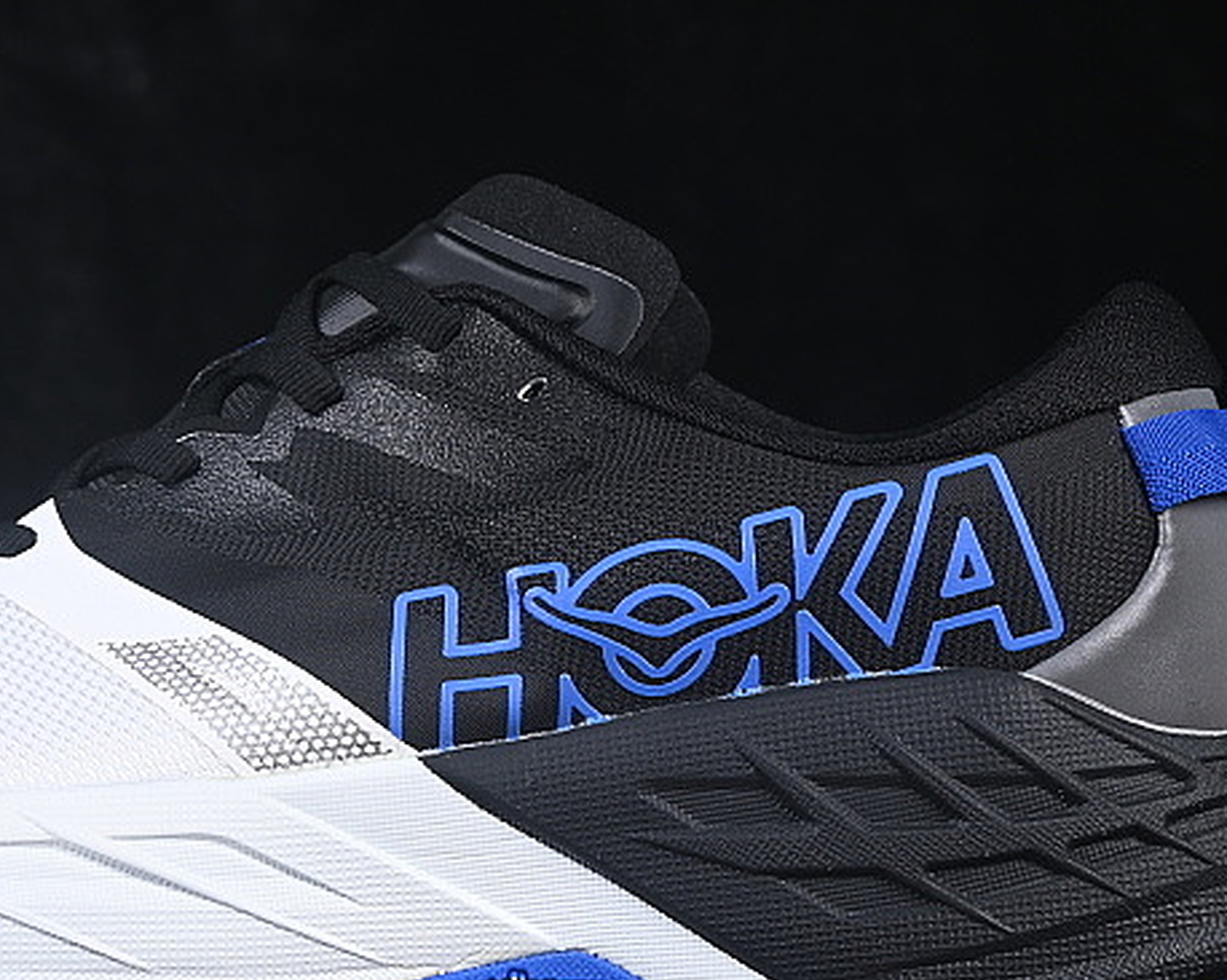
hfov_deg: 11.6
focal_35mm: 166
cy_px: 461
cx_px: 380
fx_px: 6026
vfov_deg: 9.3
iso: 160
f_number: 7.1
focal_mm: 50
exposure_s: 1/80
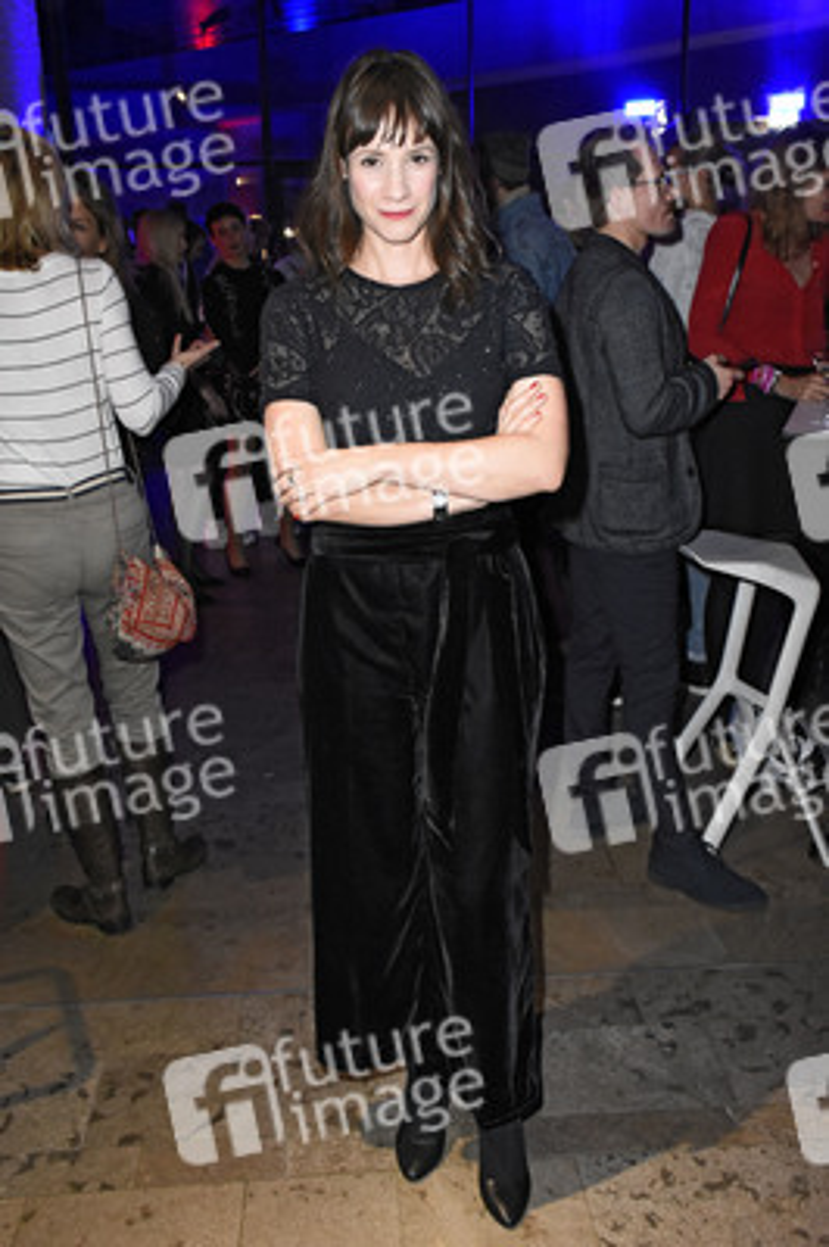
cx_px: 414
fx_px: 1194
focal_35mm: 34
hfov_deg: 38.3
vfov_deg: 55.1
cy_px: 624
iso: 5000
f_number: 6.3
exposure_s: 1/60
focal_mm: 23
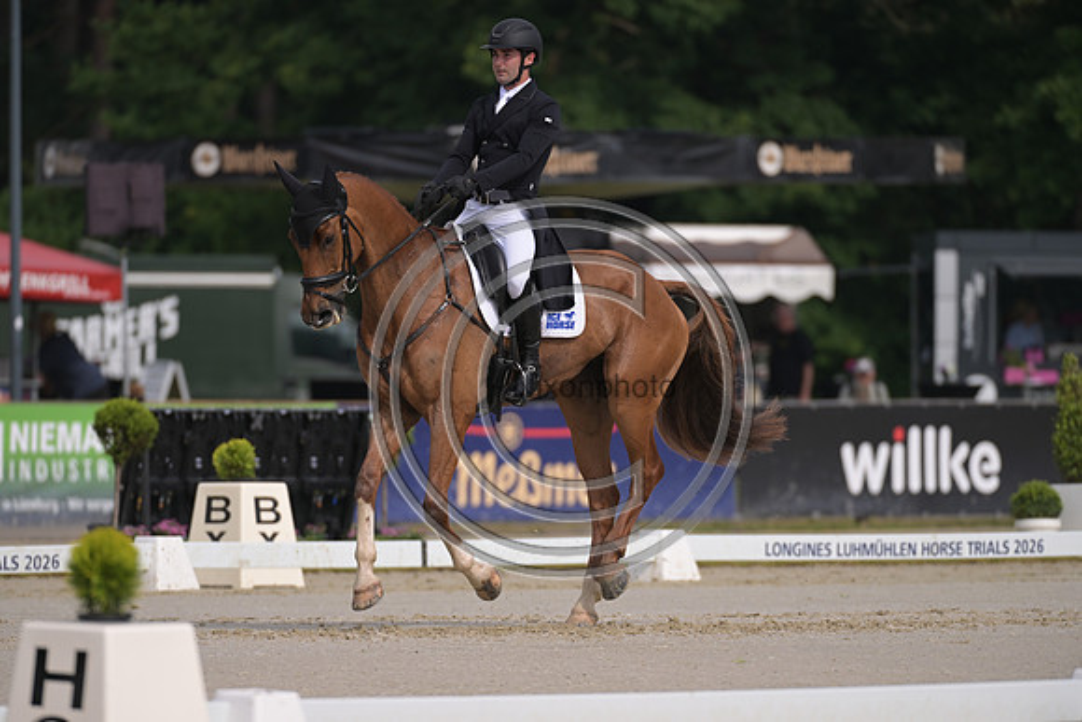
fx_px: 12024
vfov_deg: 3.4
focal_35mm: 400
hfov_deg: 5.2
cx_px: 541
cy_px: 361
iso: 160
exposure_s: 1/1250
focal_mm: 400
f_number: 5
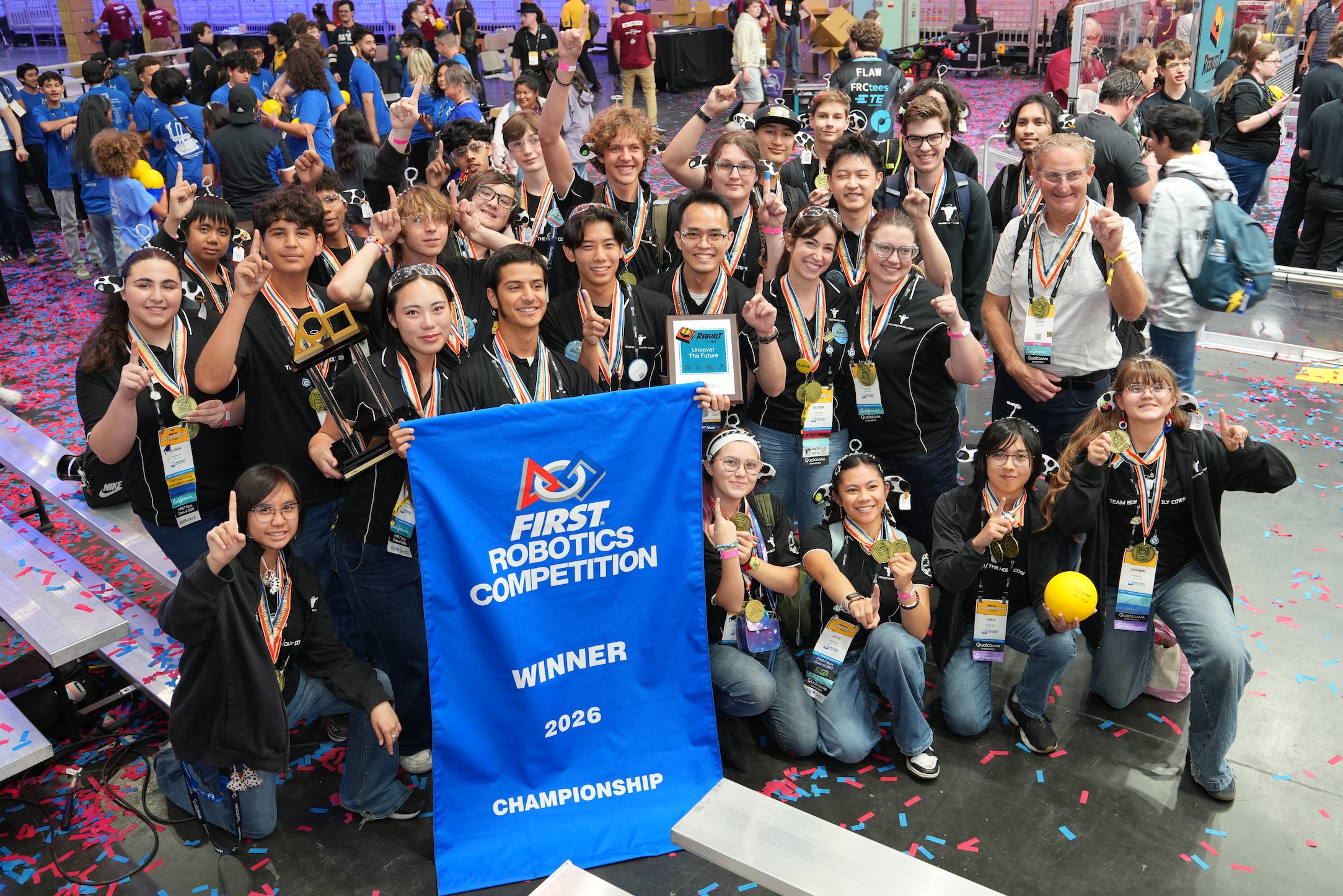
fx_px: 1130
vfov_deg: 43.2
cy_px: 448
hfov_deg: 61.4
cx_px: 672
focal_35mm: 30
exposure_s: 1/60
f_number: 3.2
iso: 320
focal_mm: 20.2
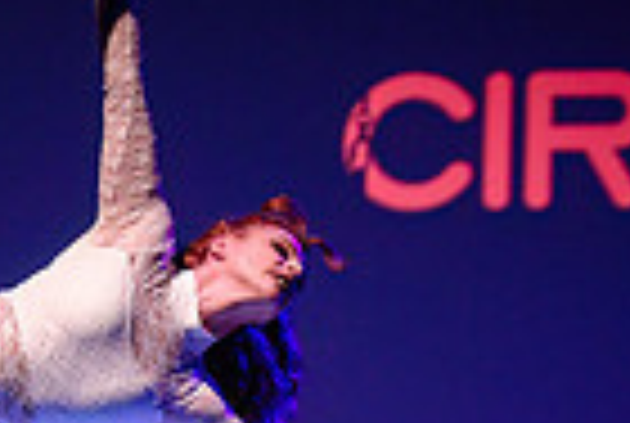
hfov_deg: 8.8
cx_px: 620
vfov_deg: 5.9
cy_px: 573
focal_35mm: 231
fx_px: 4051
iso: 1600
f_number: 1.2
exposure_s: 1/400
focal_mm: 50
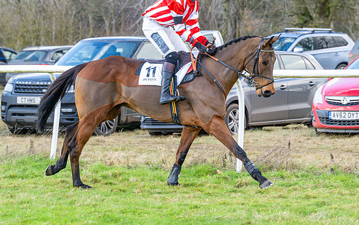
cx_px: 216
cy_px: 93
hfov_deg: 8.4
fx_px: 2447
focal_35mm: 250
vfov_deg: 5.3
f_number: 4
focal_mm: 110
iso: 500
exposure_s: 1/640
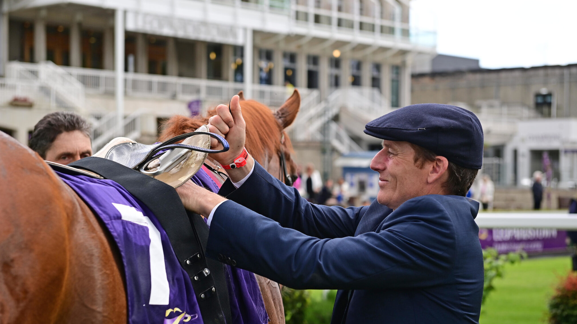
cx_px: 290
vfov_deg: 16.3
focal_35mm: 74
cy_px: 184
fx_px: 1132
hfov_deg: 28.6
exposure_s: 1/800
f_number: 5.6
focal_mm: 70
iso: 400
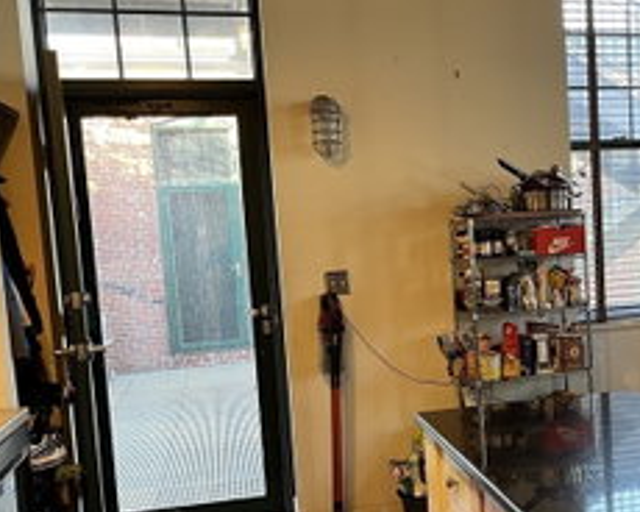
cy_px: 323
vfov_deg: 31.9
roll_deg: +3.3
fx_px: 890
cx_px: 502
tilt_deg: -5.2
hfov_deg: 38.2
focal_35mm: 47
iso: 125
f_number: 1.6
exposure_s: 1/60
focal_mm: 5.1
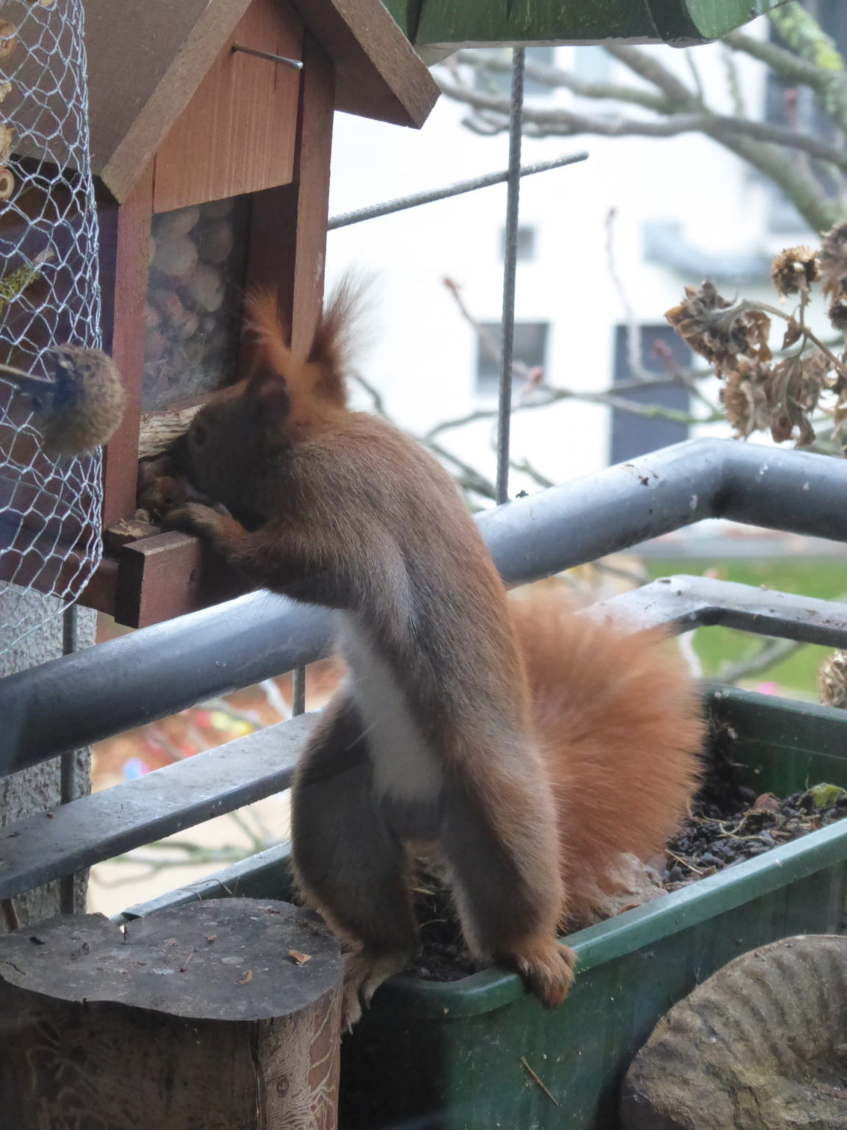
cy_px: 565
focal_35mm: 222
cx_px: 424
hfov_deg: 6.7
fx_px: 7243
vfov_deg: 8.9
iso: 800
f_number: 5.6
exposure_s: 1/25
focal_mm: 35.8
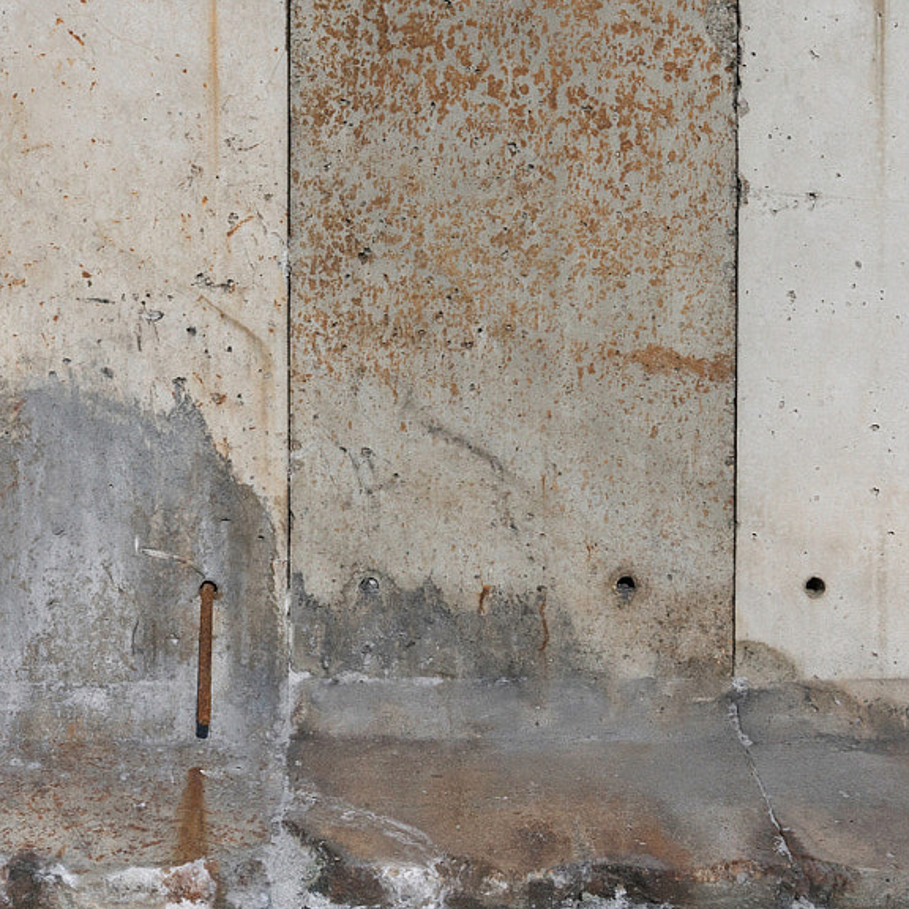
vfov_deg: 28.1
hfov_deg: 28.6
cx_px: 216
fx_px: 1753
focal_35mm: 59
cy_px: 107
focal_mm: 25
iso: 400
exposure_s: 1/1600
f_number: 14
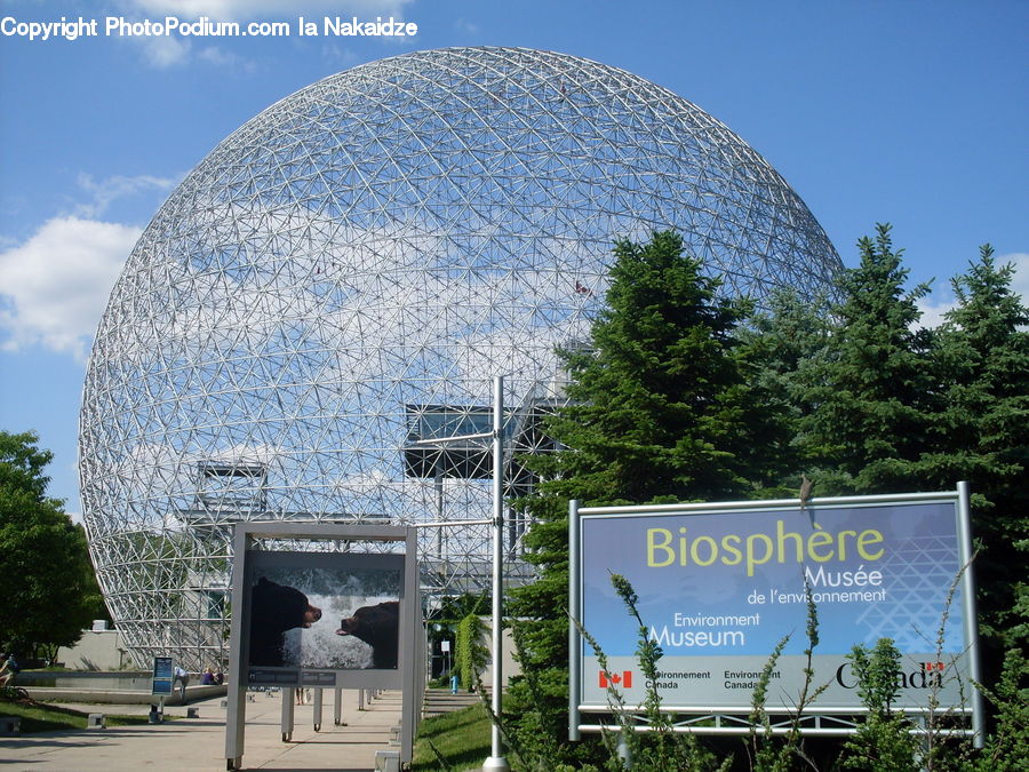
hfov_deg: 49.0
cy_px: 386
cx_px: 514
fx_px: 1130
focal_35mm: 38
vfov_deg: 37.7
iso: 80
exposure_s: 1/250
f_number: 8.4
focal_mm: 6.3
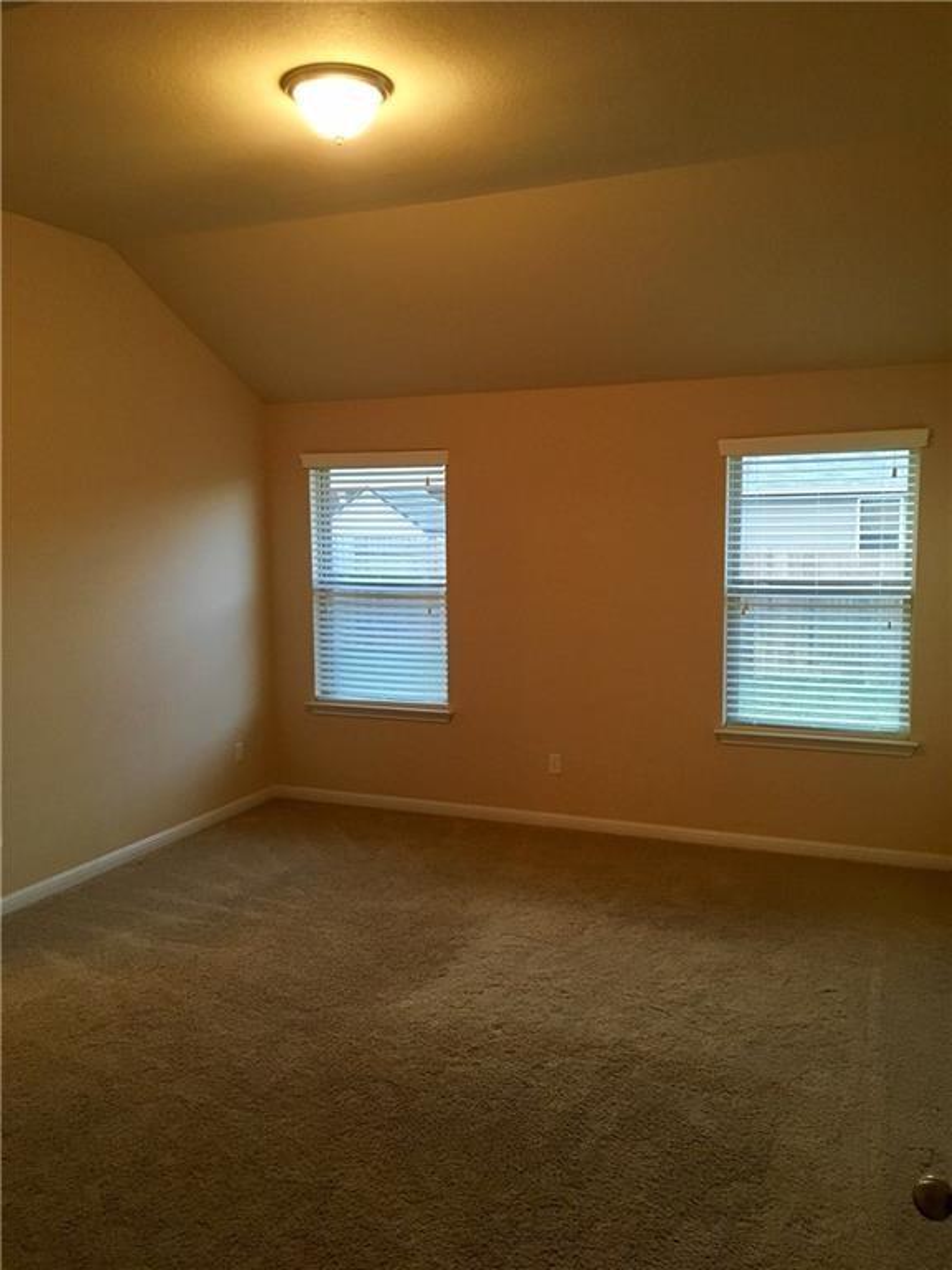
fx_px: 1063
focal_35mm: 29
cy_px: 635
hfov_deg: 48.2
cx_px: 476
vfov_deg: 61.7
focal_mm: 4.15
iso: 160
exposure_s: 1/30
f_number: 2.2
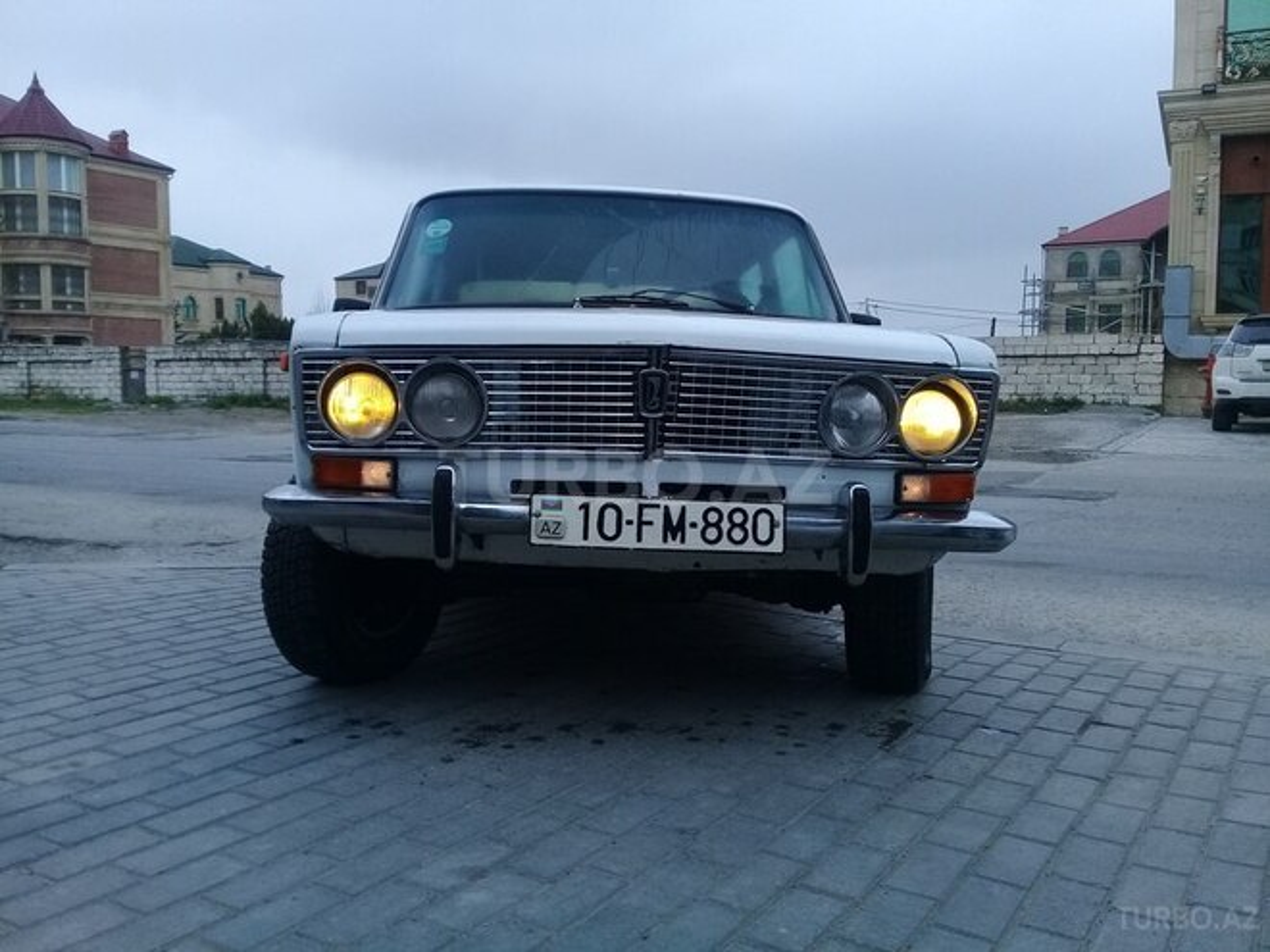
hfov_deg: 58.4
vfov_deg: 45.4
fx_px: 1137
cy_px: 476
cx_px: 635
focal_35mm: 31
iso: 50
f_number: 2.2
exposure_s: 1/427
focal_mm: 3.3
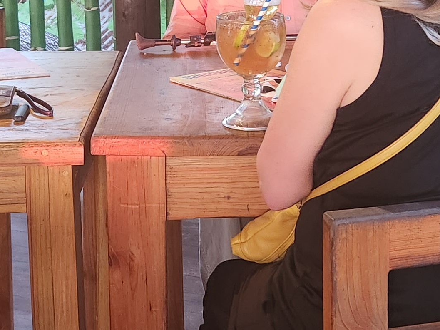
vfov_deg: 16.5
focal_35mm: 87
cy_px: -22
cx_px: 184
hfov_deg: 22.5
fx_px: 1106
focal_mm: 5.4
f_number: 1.8
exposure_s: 1/120
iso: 640
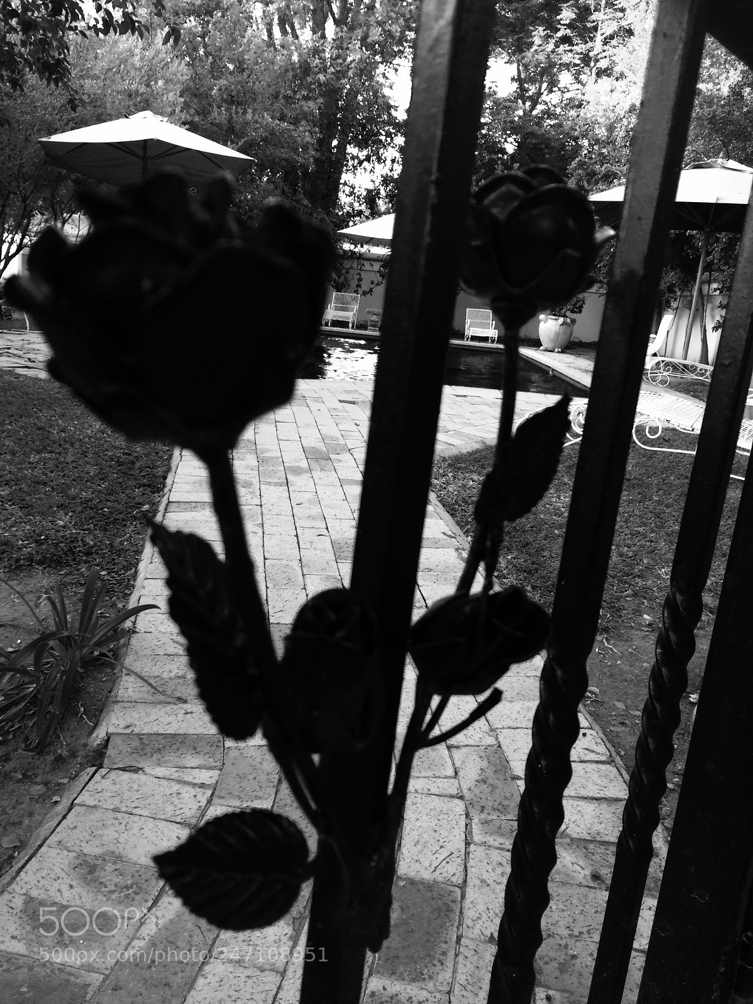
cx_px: 376
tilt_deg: -14.3
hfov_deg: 48.2
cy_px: 502
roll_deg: -5.6
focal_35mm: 29
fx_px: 841
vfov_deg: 61.7
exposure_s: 1/33
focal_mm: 4.15
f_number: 2.2
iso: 100
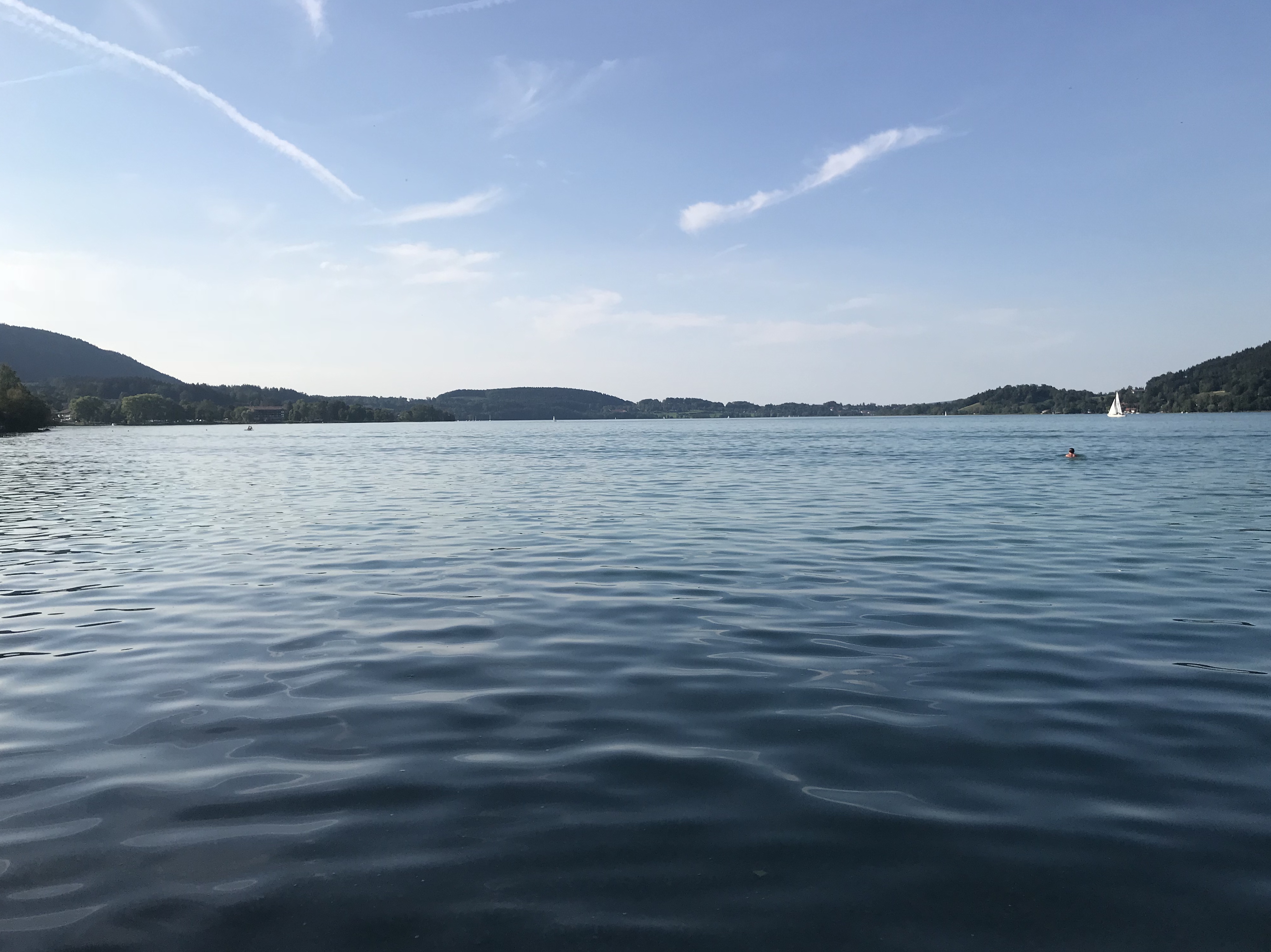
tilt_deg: -1.5
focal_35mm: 28
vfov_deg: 49.7
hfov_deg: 63.5
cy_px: 476
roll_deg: +0.9
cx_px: 636
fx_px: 1028
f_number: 1.8
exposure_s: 1/2994
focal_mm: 3.99
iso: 20
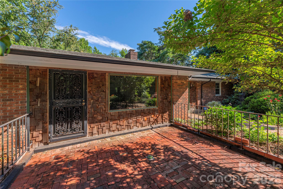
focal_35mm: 14
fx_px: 110
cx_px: 142
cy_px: 94
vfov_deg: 81.2
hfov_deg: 104.2
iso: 320
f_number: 8
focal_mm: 14
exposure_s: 1/500
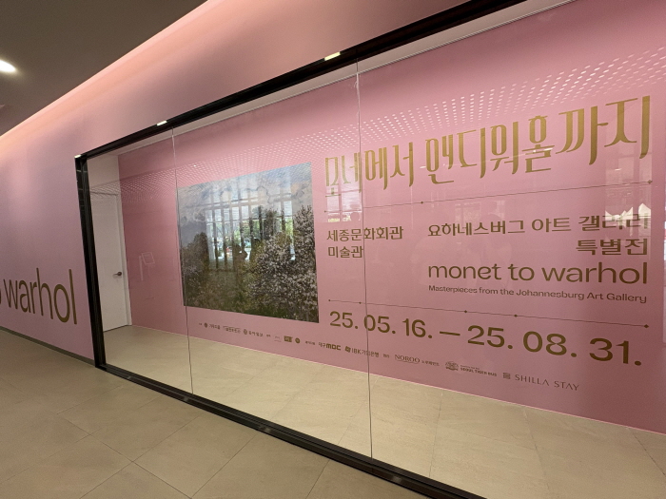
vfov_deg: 85.7
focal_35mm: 14
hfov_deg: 102.1
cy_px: 250
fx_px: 269
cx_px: 333
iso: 125
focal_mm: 2.22
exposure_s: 1/120
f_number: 2.2
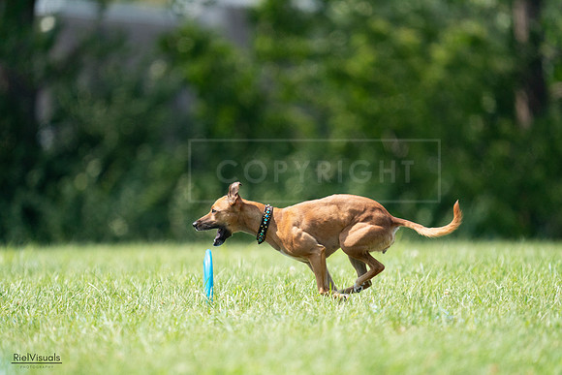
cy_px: 188
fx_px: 9368
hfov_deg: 3.4
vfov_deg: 2.3
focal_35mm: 600
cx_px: 281
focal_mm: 600
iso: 2500
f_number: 6.3
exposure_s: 1/4000
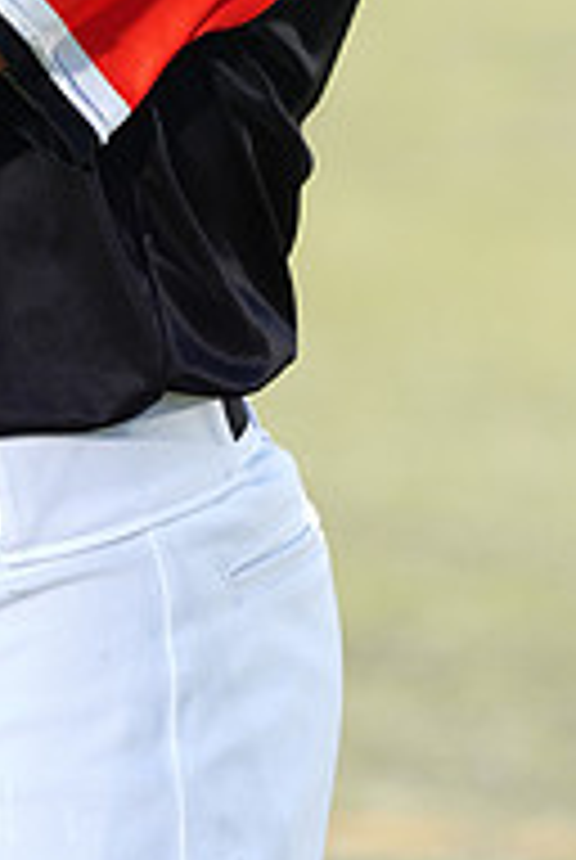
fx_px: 14275
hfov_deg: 2.3
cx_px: 178
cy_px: -369
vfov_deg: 3.4
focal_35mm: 597
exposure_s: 1/250
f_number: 4.5
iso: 64
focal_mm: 197
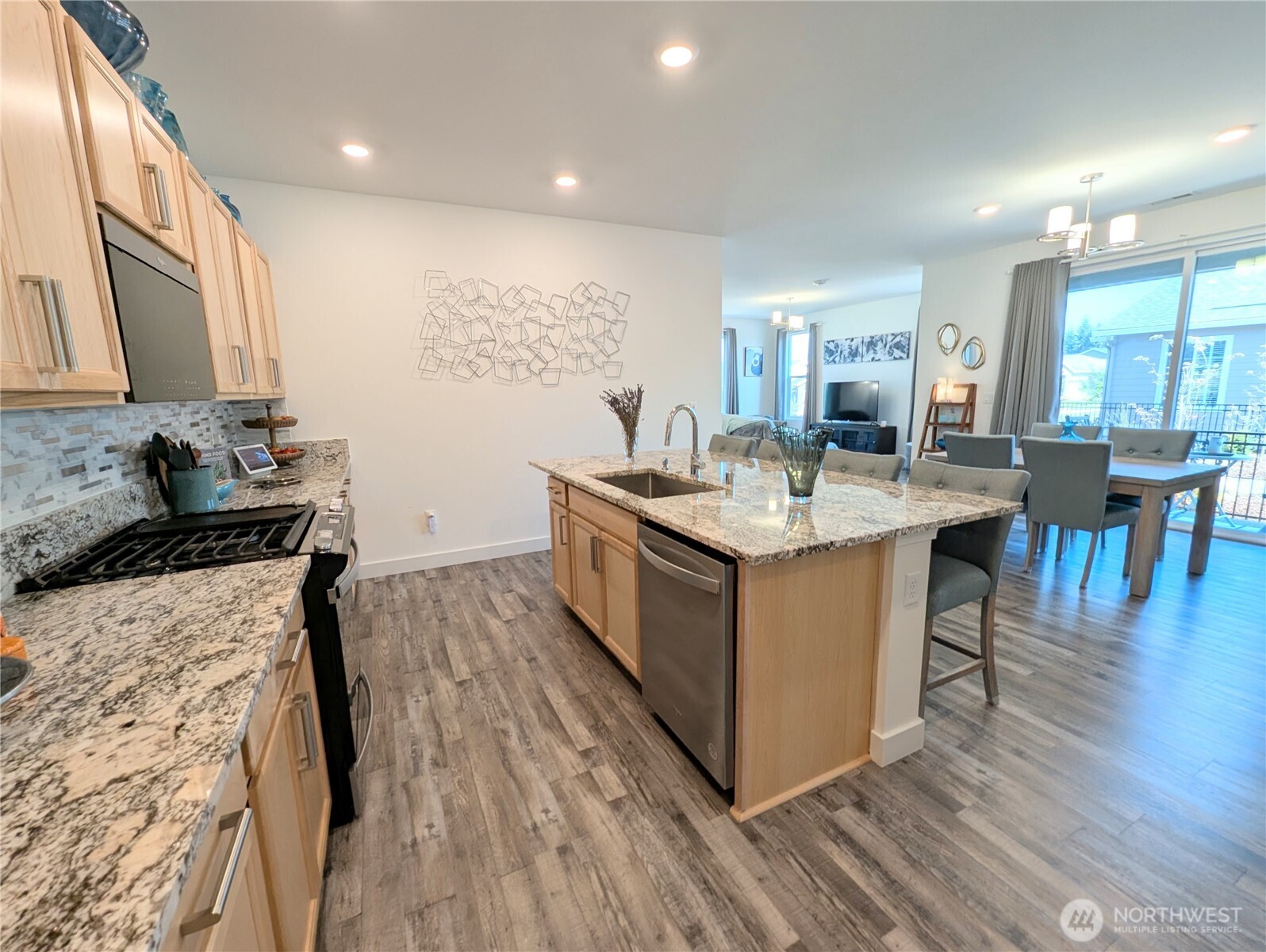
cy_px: 476
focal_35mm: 13
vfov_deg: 90.0
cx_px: 633
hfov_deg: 106.1
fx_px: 476
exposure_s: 1/120
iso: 69
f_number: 2.2
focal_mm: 1.95
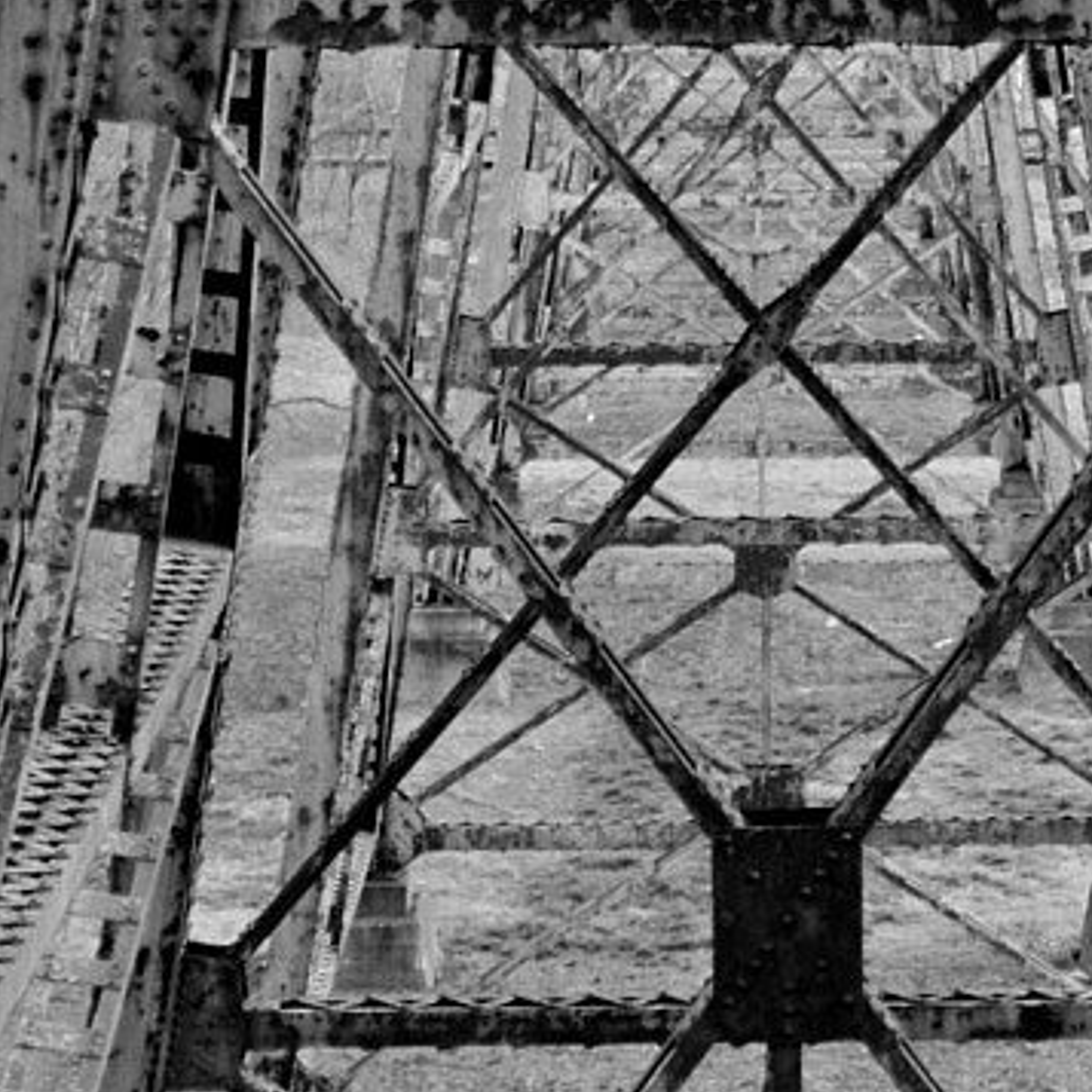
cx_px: 817
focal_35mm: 160
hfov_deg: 10.9
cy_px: 95
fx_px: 5710
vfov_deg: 10.9
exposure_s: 1/80
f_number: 4
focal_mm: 28
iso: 200
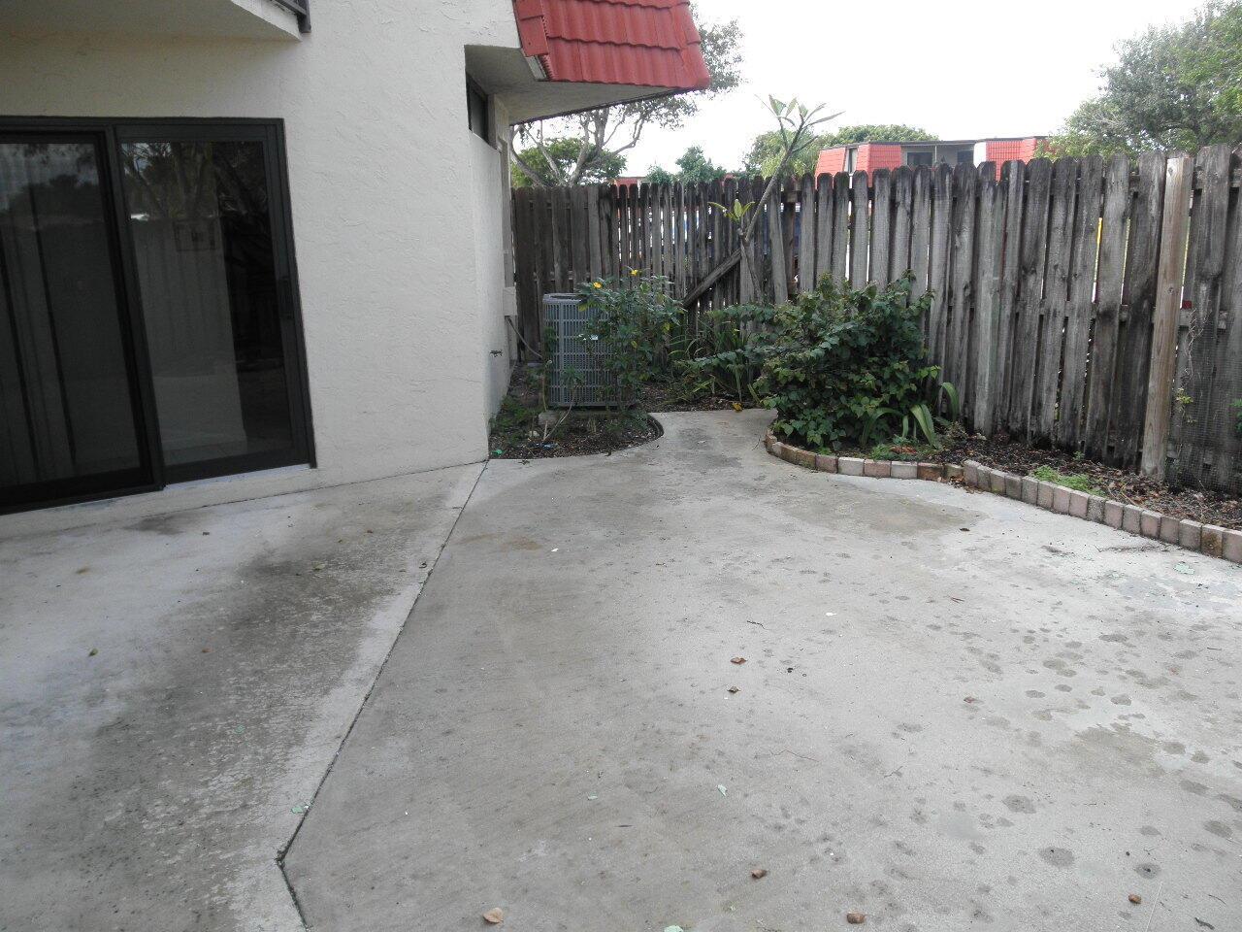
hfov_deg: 63.4
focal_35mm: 28
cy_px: 466
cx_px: 621
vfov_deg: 49.7
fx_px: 1005
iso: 64
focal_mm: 5
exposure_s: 1/160
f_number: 3
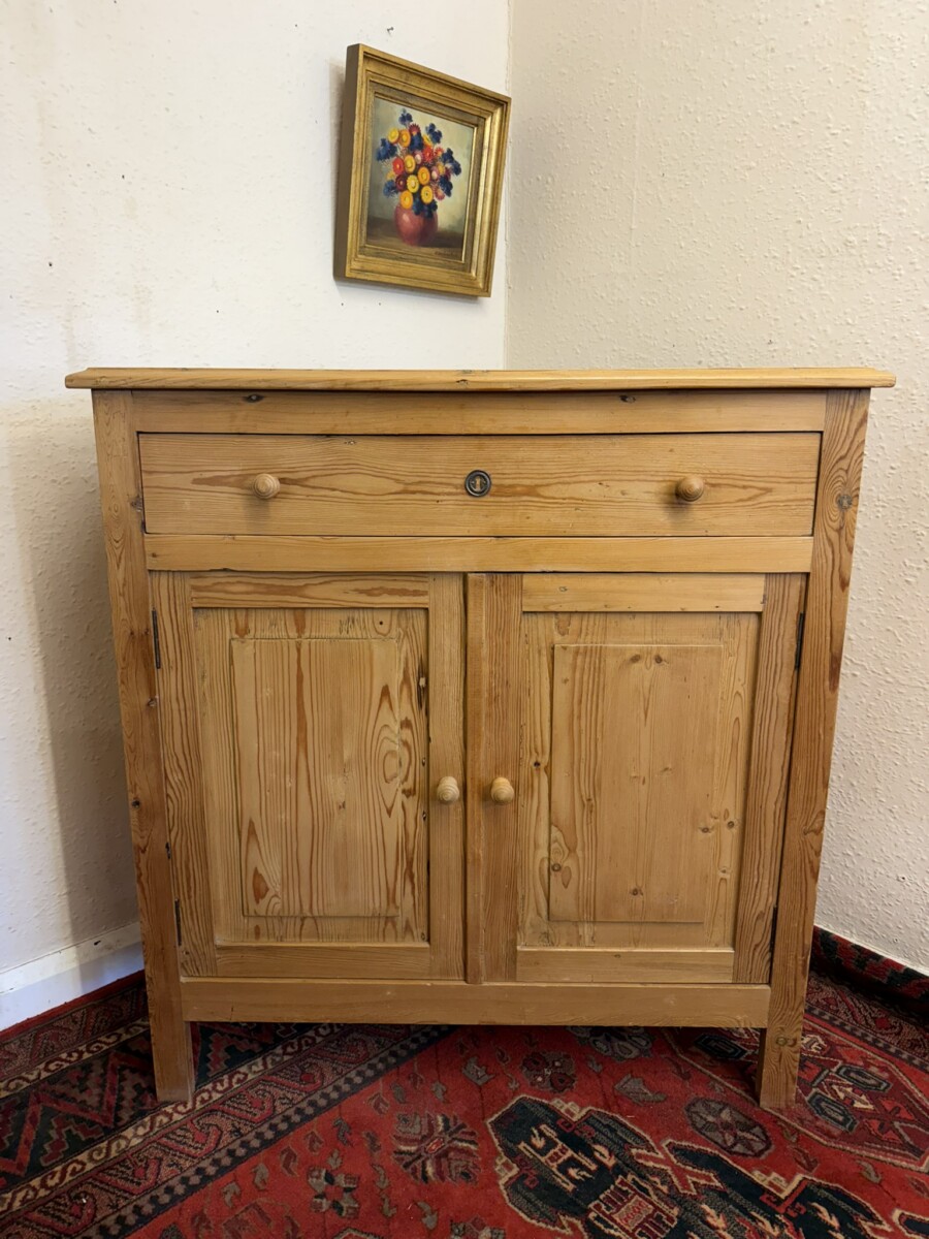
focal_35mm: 24
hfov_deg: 56.8
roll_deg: -0.2
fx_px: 859
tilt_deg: -13.0
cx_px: 464
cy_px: 620
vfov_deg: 71.6
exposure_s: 1/100
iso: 200
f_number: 1.78
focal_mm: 6.76
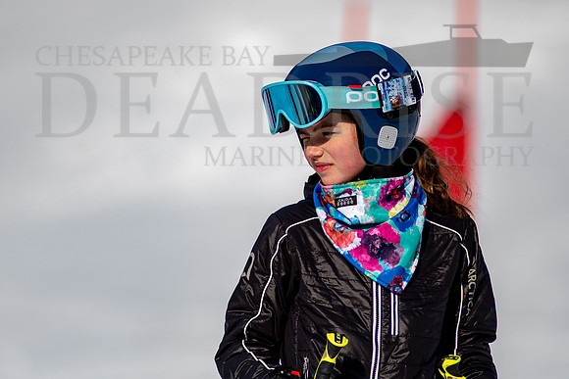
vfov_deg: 2.6
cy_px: 155
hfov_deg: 3.9
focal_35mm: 531
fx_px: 8401
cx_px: 284
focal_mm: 300
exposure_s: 1/5000
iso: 100
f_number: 2.8
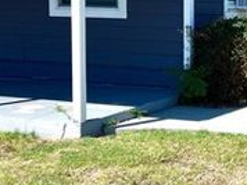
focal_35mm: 87
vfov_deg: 16.9
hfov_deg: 20.6
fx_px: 620
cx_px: 322
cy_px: 51
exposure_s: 1/5587
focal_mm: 5.7
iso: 50
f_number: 1.5
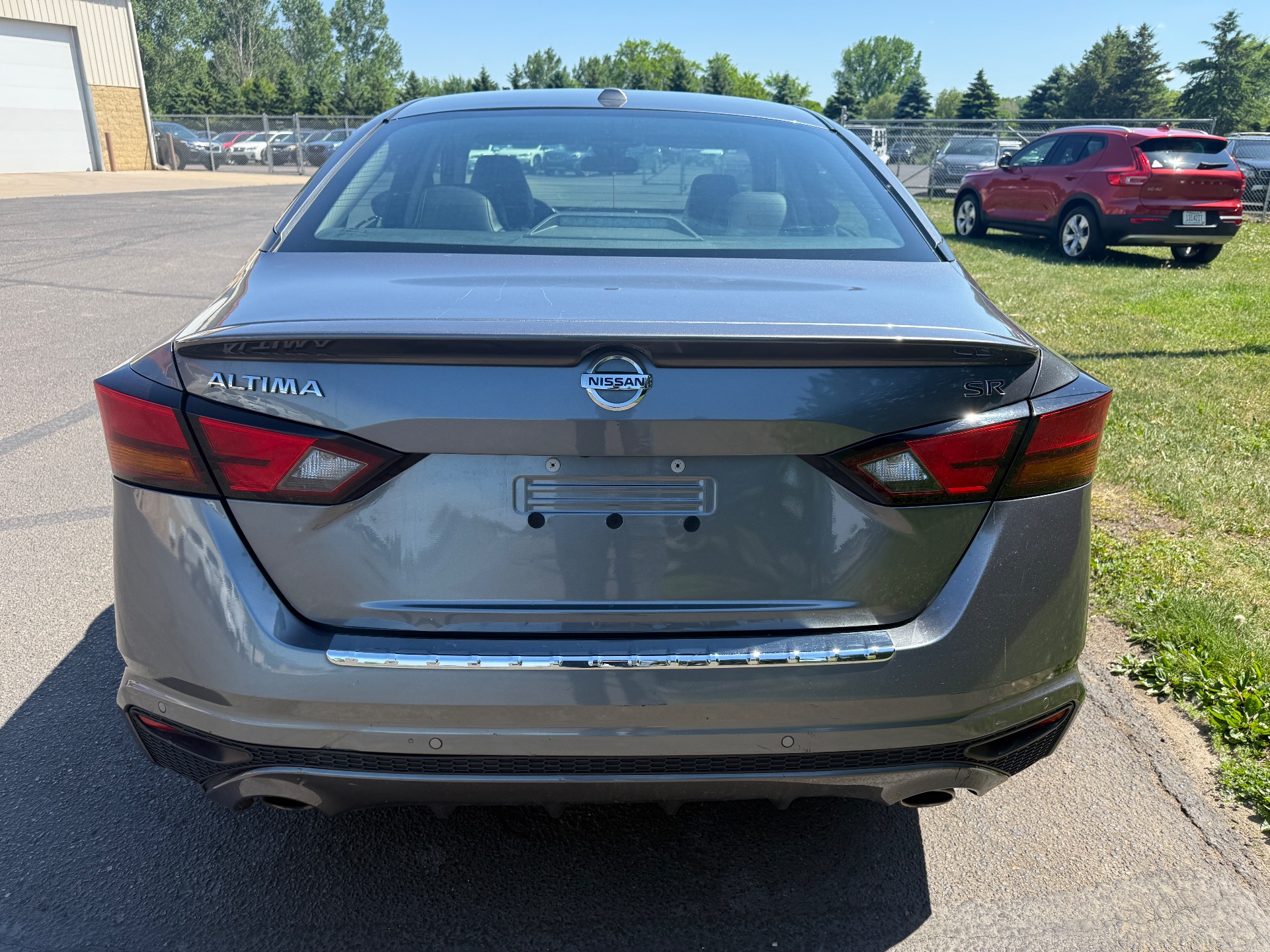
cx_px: 635
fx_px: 881
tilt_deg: -19.6
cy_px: 476
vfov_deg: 56.8
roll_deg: -0.7
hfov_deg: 71.6
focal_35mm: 24
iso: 100
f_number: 1.78
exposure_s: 1/2053
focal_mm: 6.76
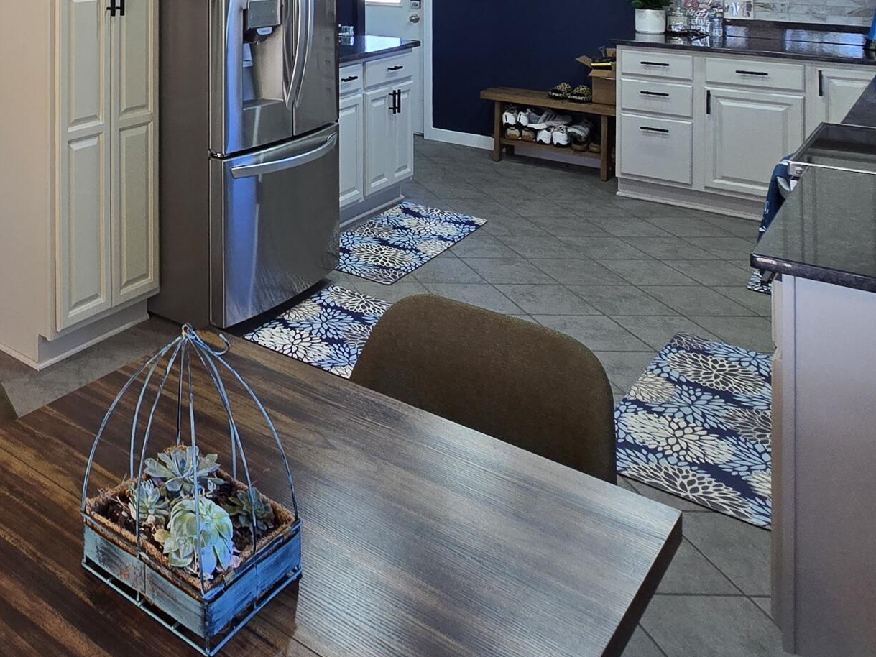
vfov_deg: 37.1
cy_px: -65
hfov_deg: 48.0
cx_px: 19
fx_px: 810
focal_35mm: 32
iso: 80
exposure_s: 1/60
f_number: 2.2
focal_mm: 2.2
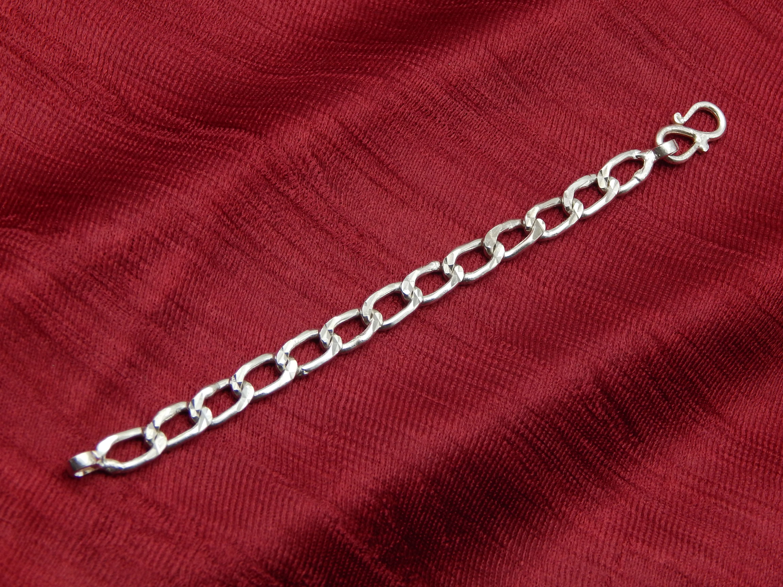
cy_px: 294
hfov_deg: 17.3
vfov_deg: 13.0
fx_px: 2579
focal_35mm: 114
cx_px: 392
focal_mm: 20.5
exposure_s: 1/100
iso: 125
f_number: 4.6
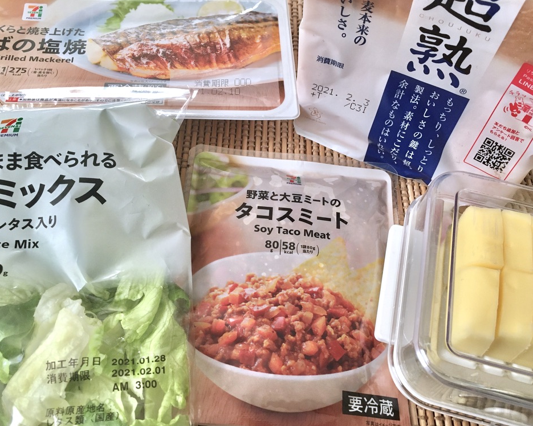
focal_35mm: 31
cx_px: 262
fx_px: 489
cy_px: 216
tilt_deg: -58.4
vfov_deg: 47.1
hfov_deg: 57.2
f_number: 2.2
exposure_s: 1/30
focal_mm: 4.15
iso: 125
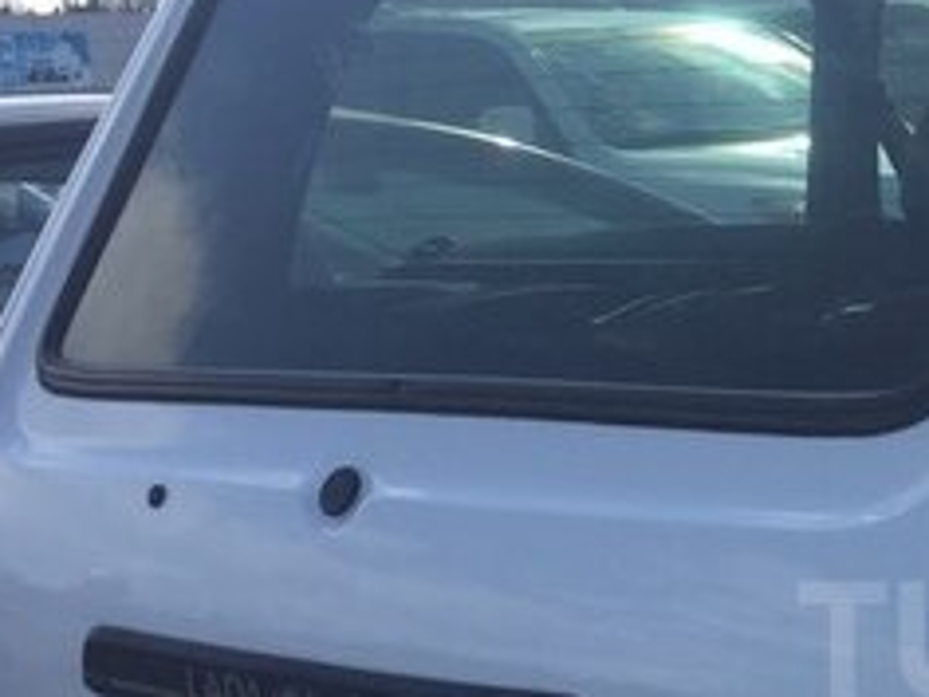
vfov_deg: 17.9
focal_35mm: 81
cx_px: 1201
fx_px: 2174
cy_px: 640
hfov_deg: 21.8
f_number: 2.2
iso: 32
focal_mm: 4.15
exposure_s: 1/1276
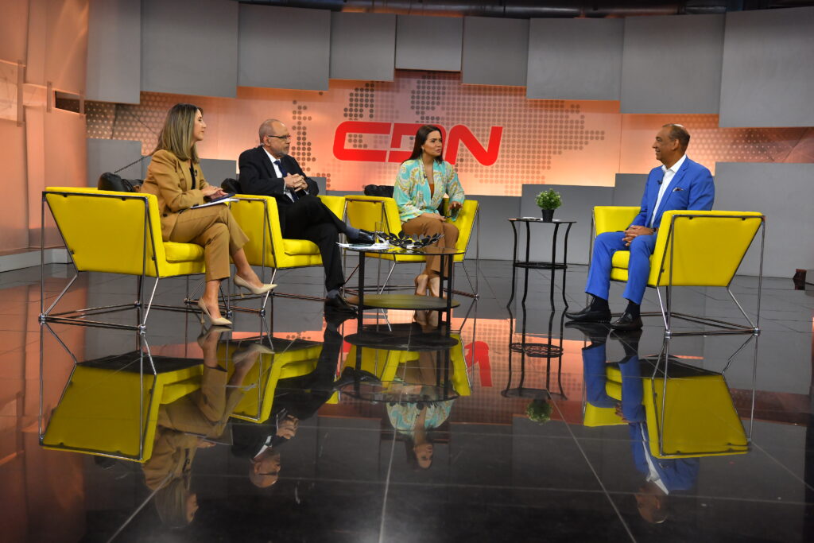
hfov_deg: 42.7
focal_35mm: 46
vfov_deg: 29.3
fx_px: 1040
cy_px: 272
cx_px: 407
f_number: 5
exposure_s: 1/160
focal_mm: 46
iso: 1000
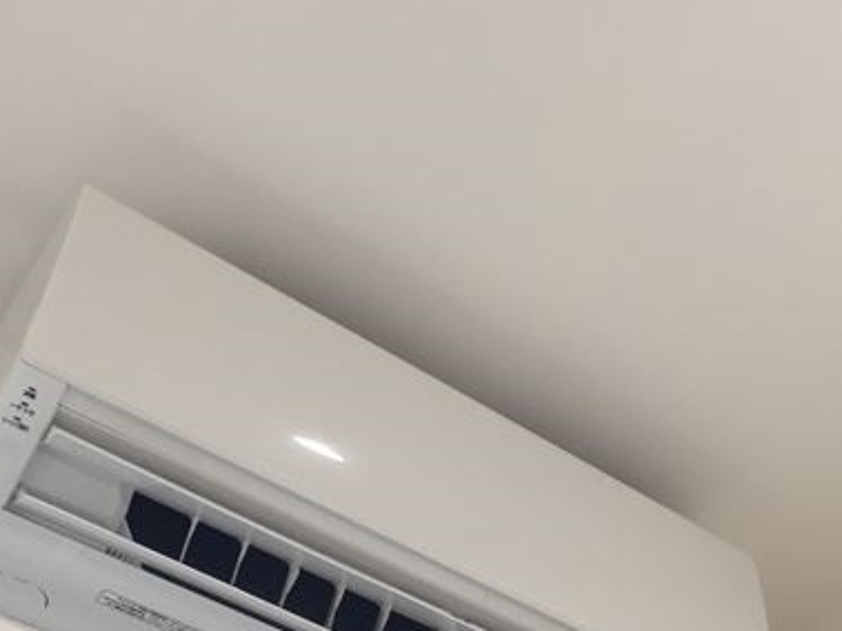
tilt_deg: +46.0
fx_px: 1191
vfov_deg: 29.0
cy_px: 509
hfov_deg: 38.8
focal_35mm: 49
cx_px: 358
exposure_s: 1/33
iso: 80
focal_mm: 4.15
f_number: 2.2
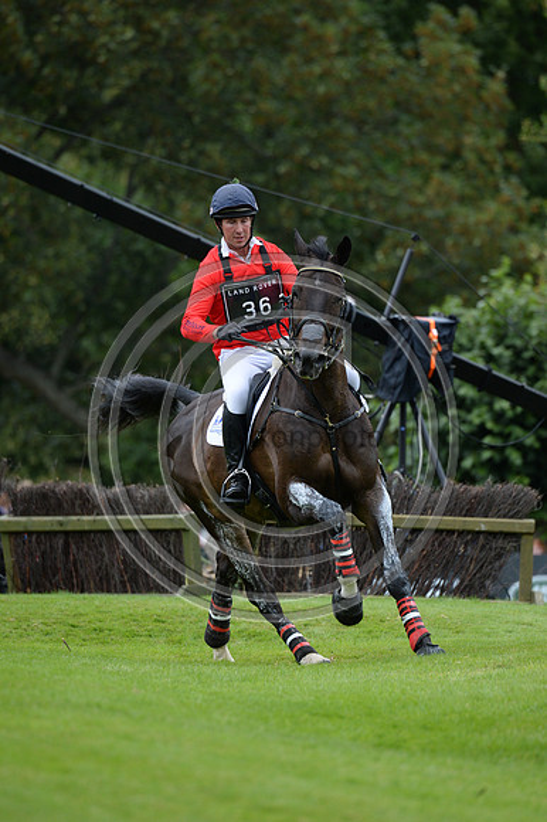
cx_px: 274
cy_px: 411
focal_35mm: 400
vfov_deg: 5.2
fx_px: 9127
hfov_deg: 3.4
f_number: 6.3
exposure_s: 1/1000
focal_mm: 400
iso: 1000
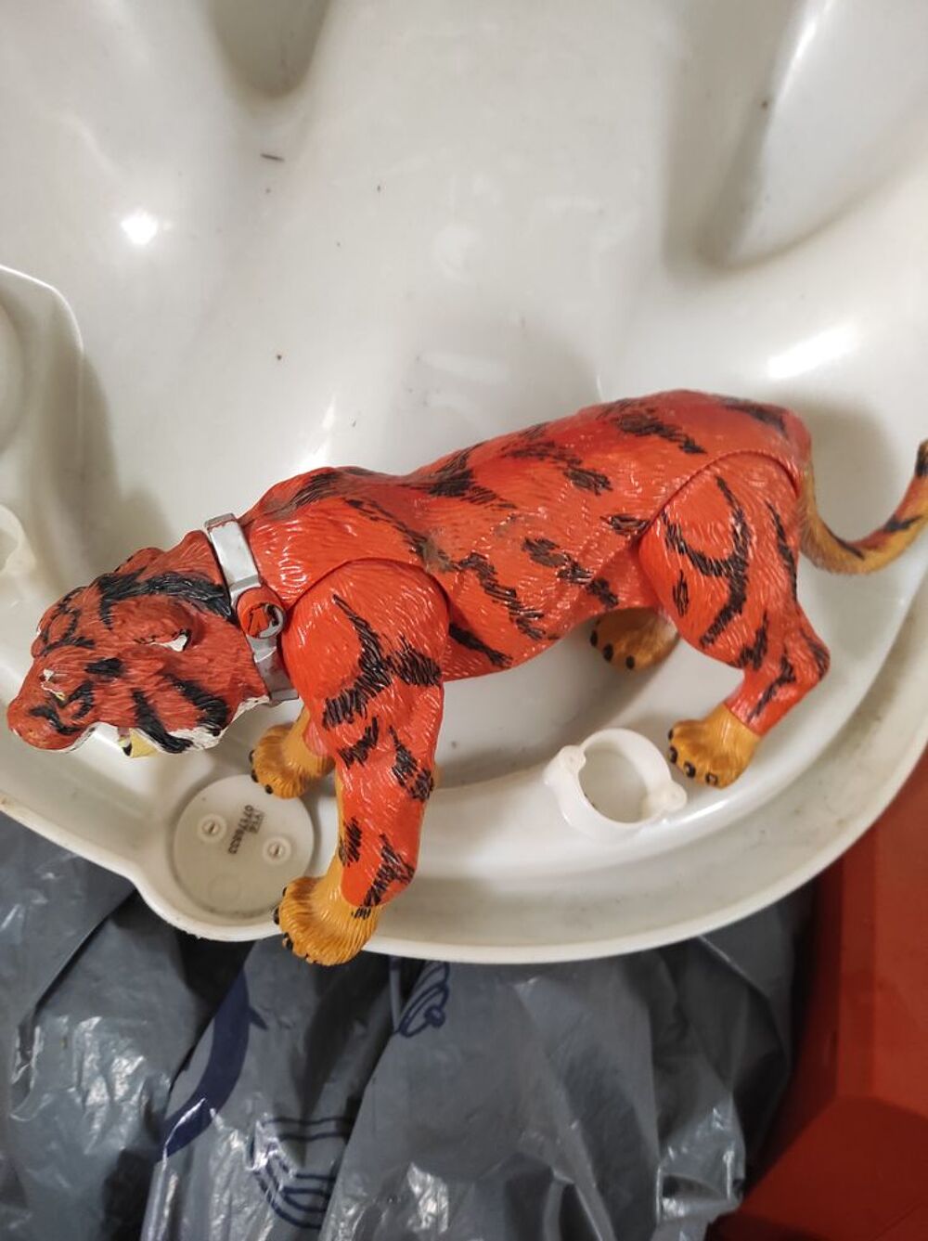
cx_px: 464
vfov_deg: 69.4
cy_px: 620
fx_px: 895
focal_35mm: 25
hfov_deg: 54.8
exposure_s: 1/33
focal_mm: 5.43
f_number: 1.89
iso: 875
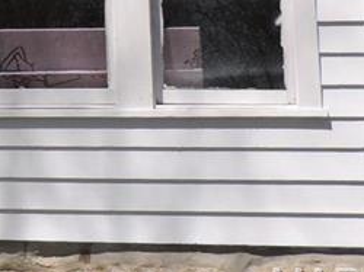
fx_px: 1723
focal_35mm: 164
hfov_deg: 11.1
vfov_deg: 8.6
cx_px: -329
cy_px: -244
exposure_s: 1/1600
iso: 100
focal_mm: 7.1
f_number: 3.3
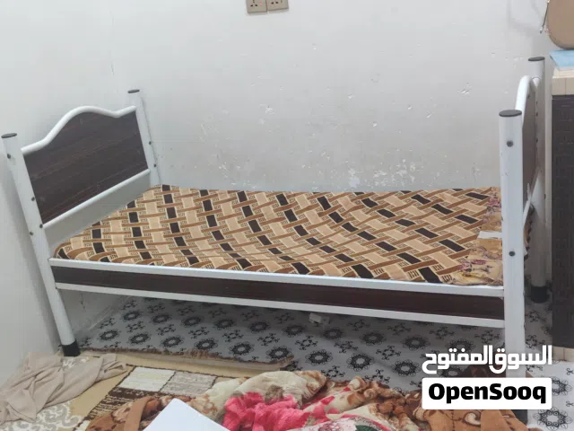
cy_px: 216
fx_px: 663
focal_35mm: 40
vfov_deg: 36.0
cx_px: 287
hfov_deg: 46.8
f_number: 1.75
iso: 233
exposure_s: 1/33.3
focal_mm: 5.25
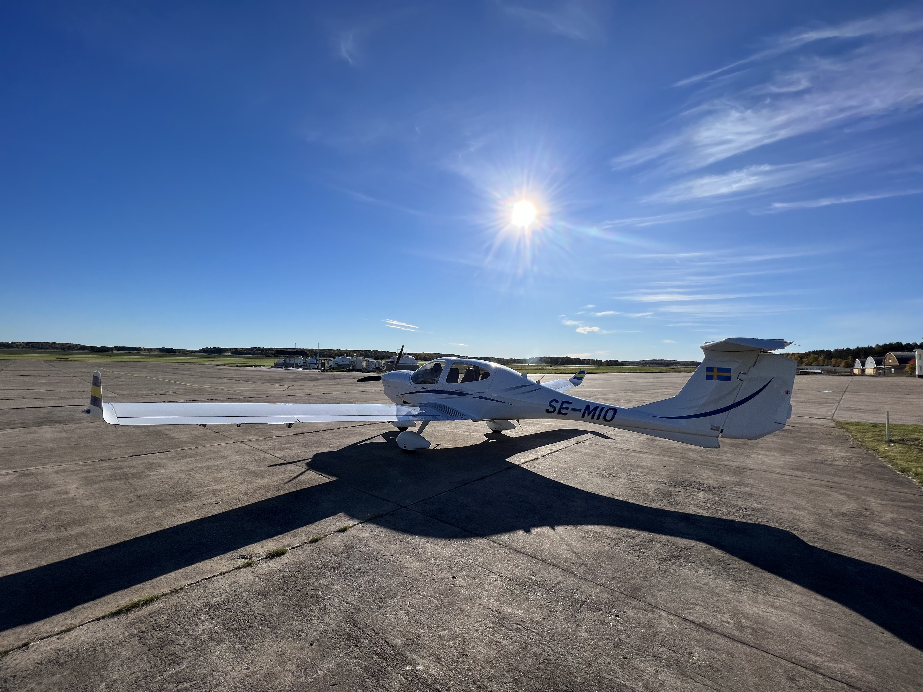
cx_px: 462
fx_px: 347
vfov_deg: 89.9
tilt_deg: +2.0
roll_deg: -1.5
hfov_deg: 106.2
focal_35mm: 13
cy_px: 346
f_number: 1.8
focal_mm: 1.57
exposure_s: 1/4219
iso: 40
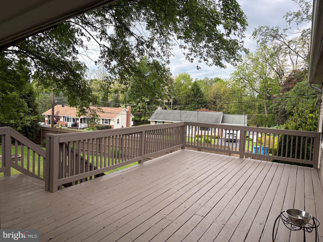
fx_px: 243
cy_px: 121
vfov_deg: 53.1
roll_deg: -1.9
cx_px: 162
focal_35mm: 26
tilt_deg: -3.7
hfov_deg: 67.3
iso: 64
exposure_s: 1/782
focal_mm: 5.96
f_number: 1.6
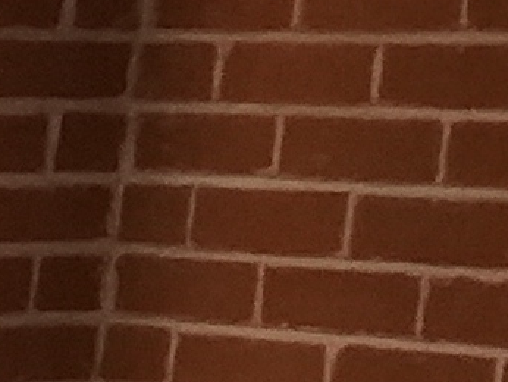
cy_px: 1062
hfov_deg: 7.0
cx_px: -1360
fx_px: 3407
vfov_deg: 6.0
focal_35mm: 232
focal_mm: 3.3
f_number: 2.2
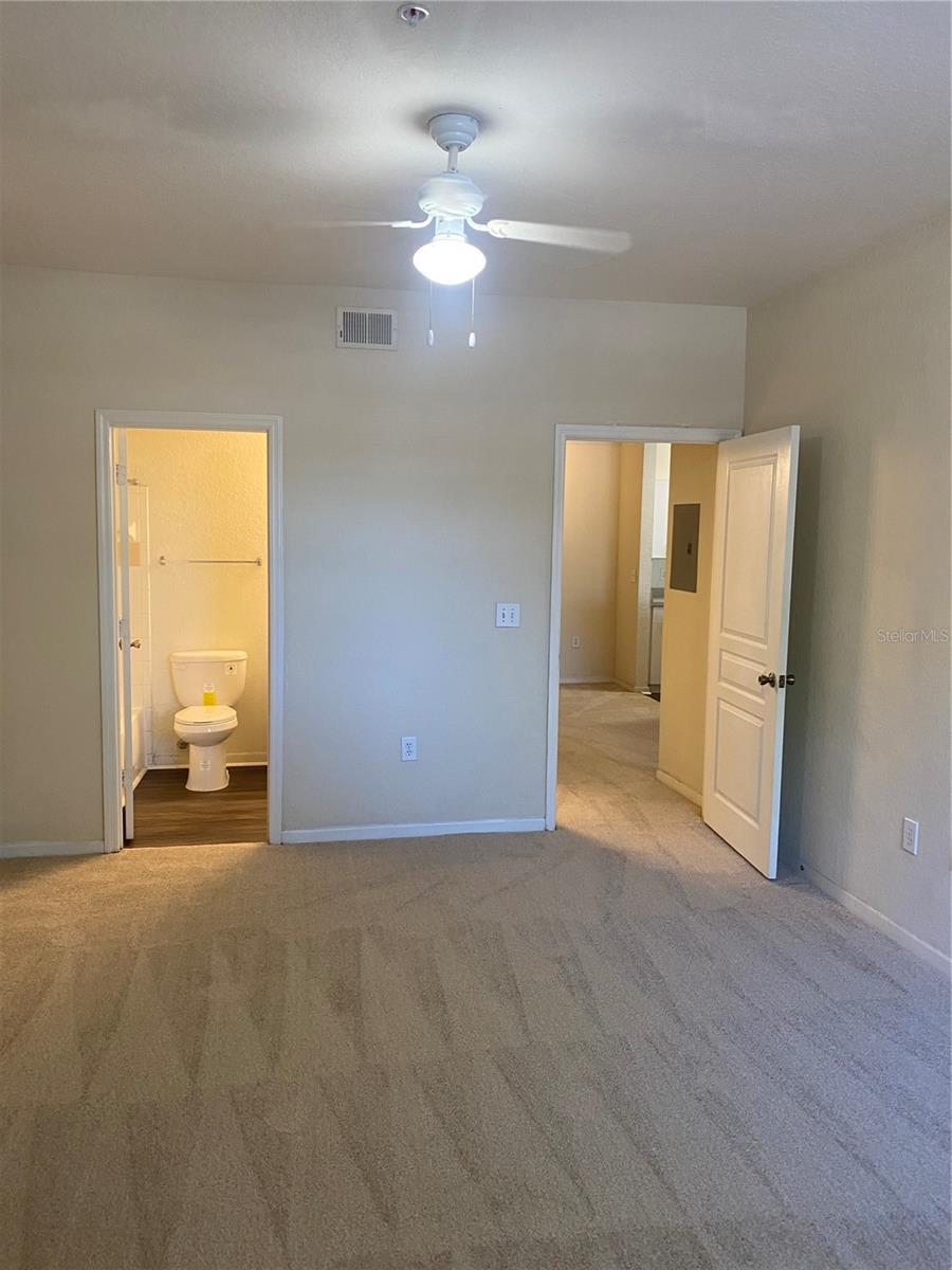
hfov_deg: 53.1
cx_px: 476
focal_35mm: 26
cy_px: 635
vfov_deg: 67.3
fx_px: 953
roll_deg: -0.2
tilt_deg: -3.5
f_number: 1.8
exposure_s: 1/60
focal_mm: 4.25
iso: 125
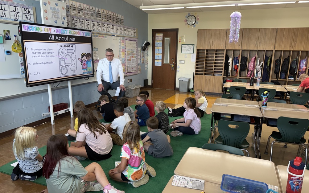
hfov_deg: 70.4
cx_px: 157
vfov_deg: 47.6
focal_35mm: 26
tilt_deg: -12.6
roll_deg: -1.3
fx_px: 219
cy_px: 102
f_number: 1.78
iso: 200
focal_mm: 6.76
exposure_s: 1/120
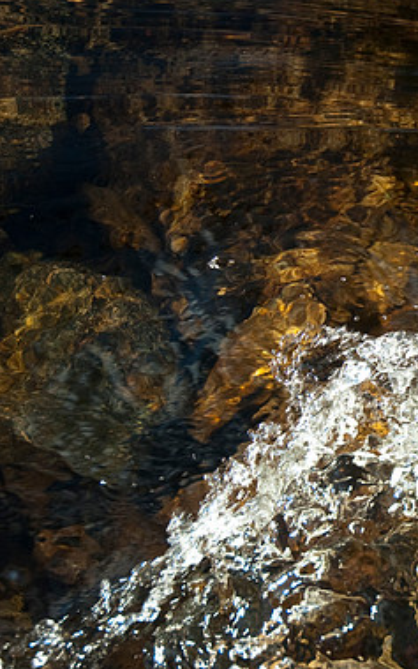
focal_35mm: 68
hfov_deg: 18.3
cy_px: 332
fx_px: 1235
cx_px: 483
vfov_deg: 30.3
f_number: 4
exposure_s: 1/640
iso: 200
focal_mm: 29
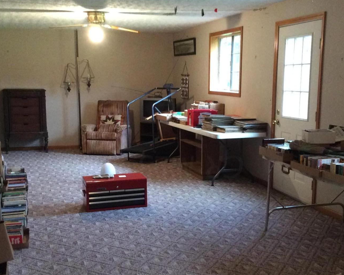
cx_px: 191
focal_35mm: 48
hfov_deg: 38.7
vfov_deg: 31.3
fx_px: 489
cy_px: 167
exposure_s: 1/20
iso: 320
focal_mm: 3.3
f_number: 2.4
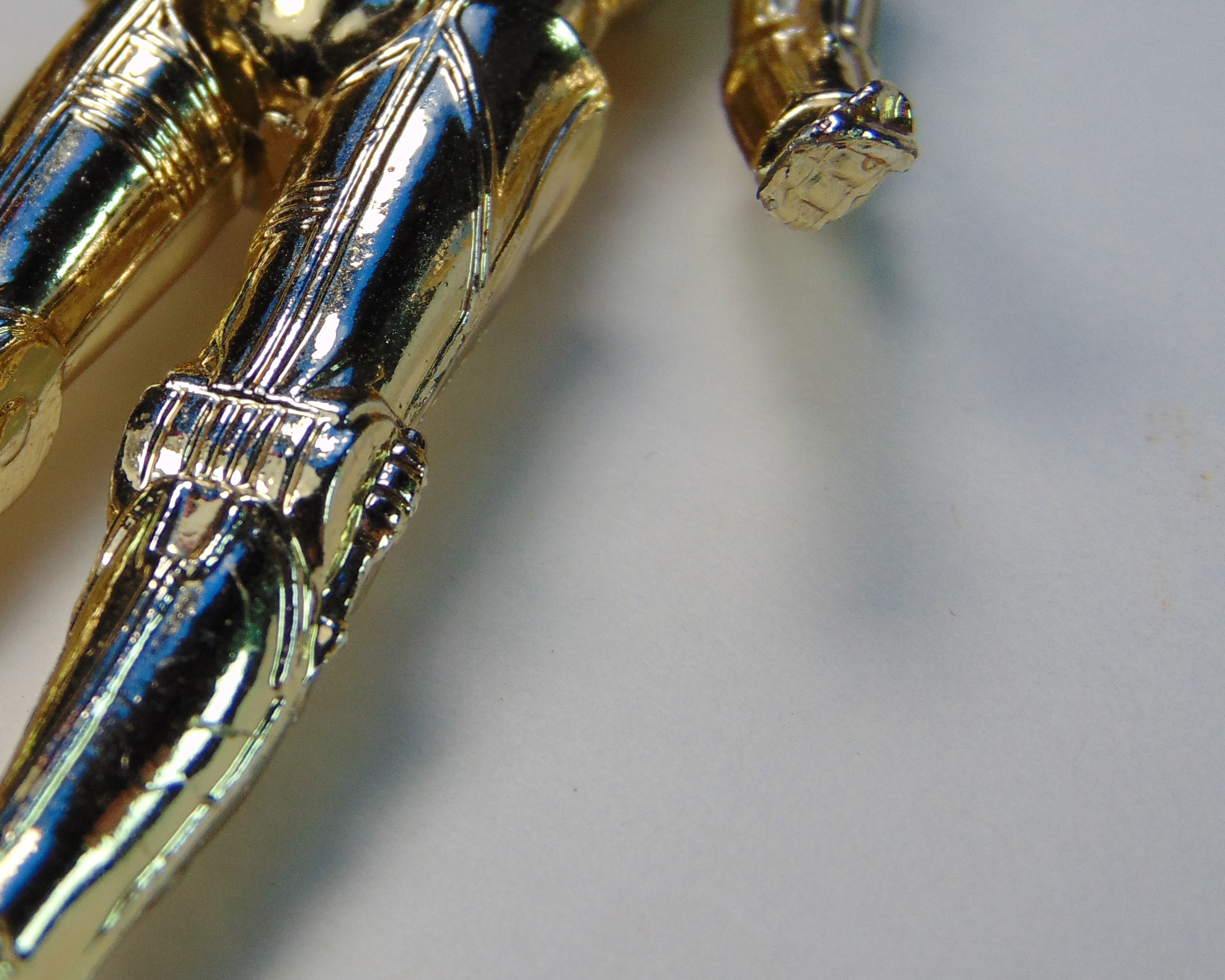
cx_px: 200
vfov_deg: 27.5
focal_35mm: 55
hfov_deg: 32.9
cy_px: 358
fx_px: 1994
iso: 80
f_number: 3.1
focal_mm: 5.4
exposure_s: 1/640
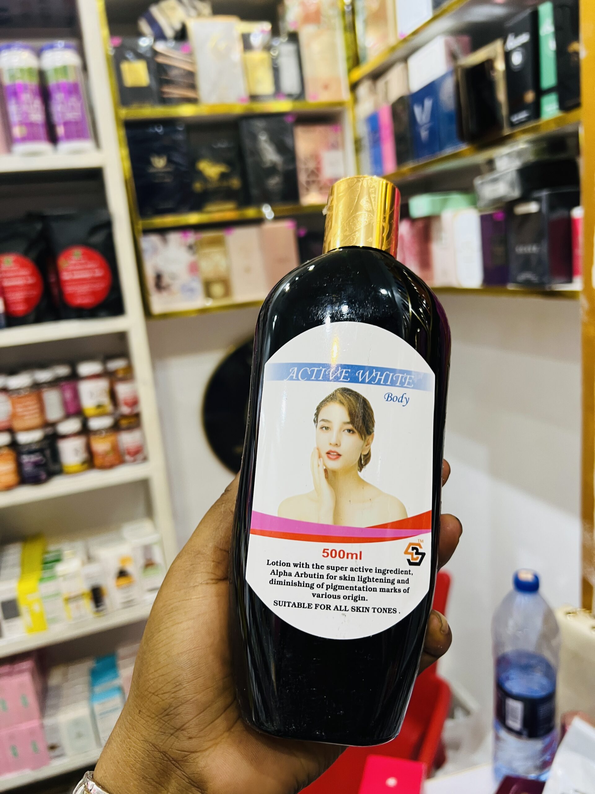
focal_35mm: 26
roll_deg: +5.9
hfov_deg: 53.1
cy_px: 397
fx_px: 596
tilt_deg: -11.7
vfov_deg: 67.3
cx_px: 298
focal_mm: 5.7
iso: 80
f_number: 1.5
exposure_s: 1/50
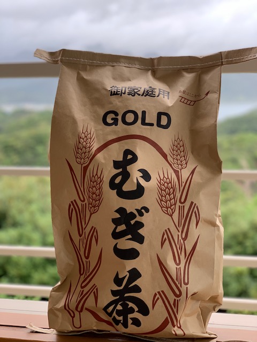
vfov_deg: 36.8
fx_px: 515
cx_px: 128
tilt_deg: -8.1
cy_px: 171
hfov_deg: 28.0
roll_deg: +1.2
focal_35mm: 52
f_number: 2.4
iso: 32
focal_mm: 6
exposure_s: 1/122
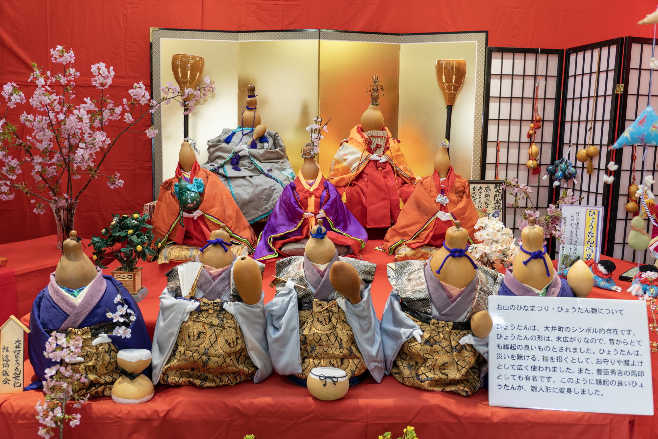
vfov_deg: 41.7
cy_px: 220
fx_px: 576
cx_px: 329
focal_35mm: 32
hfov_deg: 59.5
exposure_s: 1/40
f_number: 2.8
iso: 100
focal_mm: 21
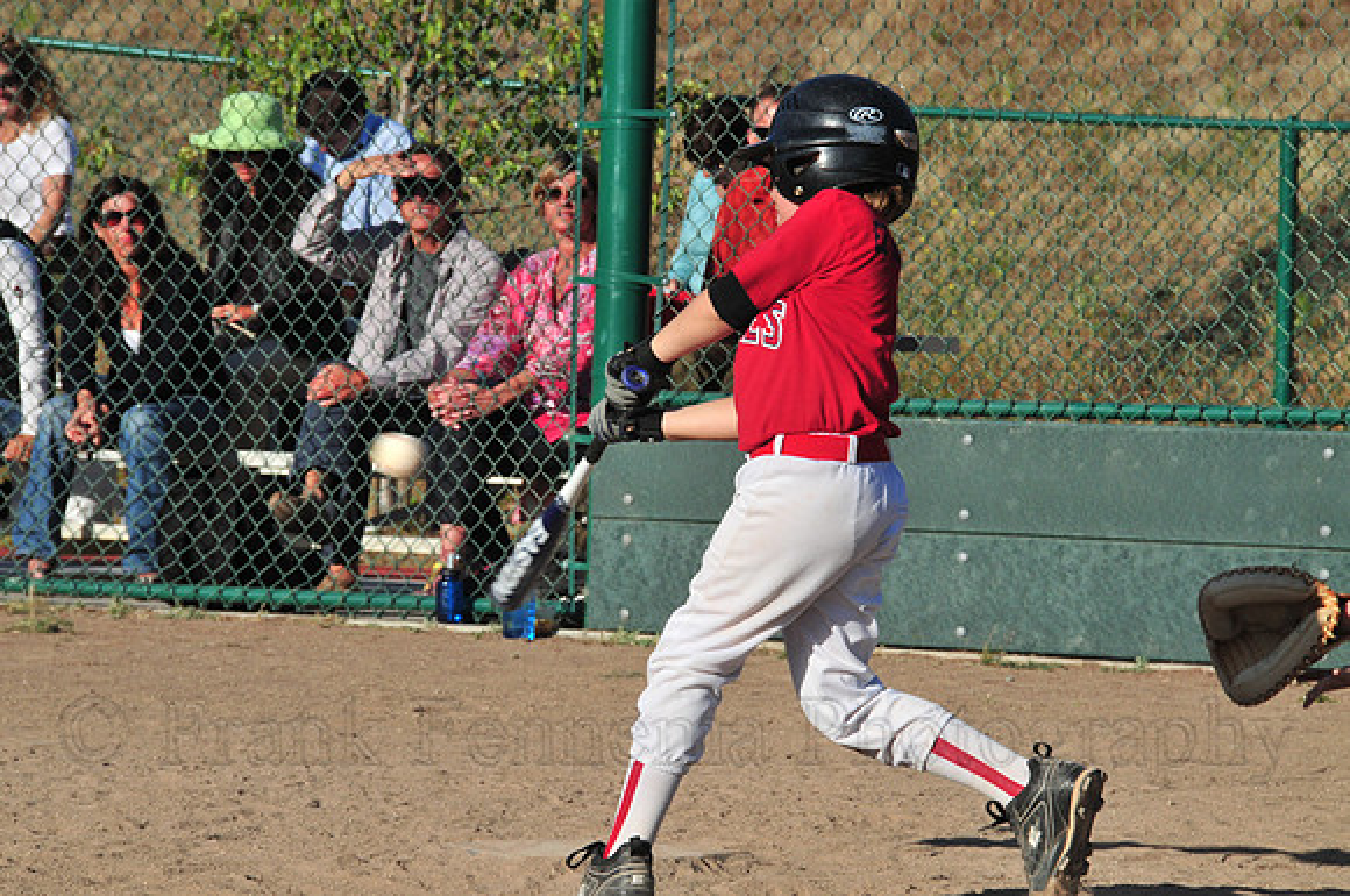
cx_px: 675
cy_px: 448
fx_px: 7583
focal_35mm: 202
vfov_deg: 6.8
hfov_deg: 10.2
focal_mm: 135
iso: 400
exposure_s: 1/500
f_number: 16
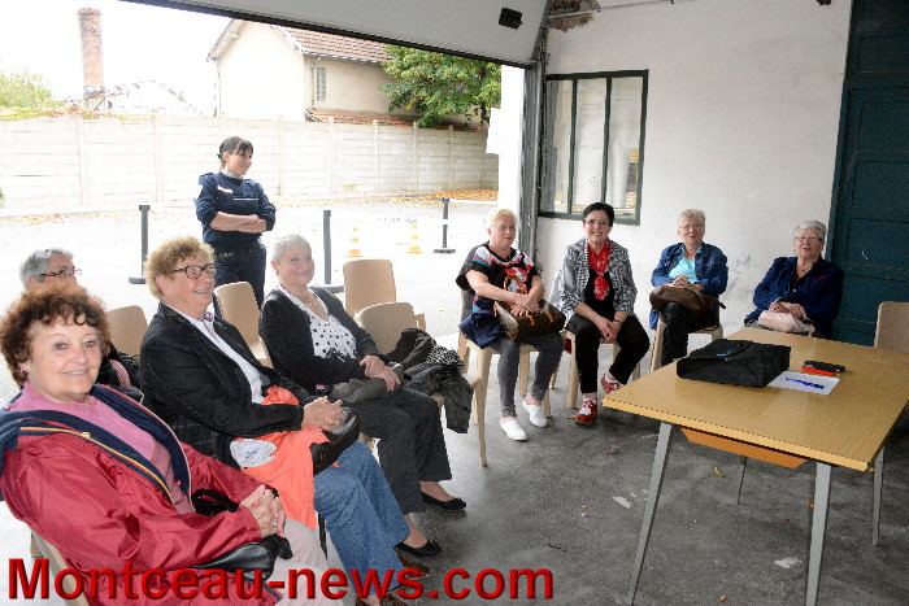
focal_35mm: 28
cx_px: 454
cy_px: 303
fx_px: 707
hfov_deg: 65.5
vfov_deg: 46.4
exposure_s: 1/250
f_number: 10
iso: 6400
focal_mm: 28
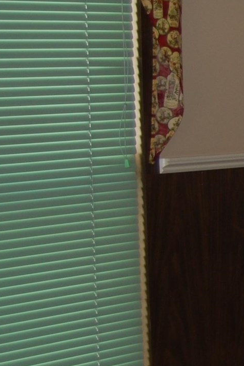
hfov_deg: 7.2
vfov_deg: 12.2
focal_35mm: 168
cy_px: 310
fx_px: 1708
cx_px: 743
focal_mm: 26
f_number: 4.2
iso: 200
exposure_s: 1/60
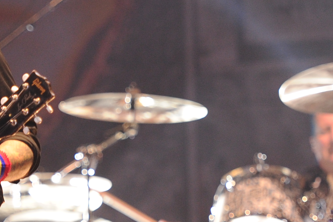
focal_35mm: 556
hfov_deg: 3.7
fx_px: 5140
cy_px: 113
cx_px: 73
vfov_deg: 2.5
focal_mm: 150
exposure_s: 1/200
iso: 1600
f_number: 2.8
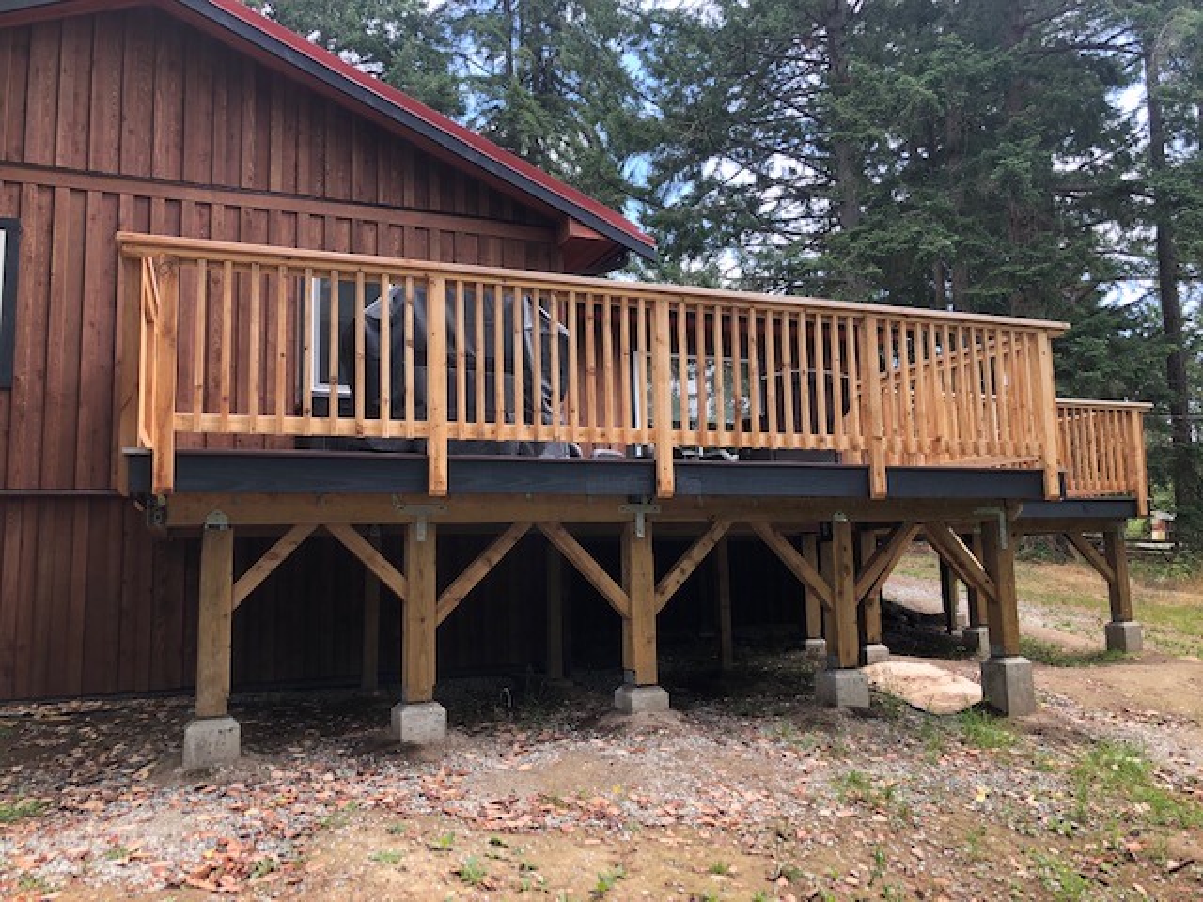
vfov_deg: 49.7
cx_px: 602
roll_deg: +1.5
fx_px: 973
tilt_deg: +8.2
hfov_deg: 63.4
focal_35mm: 28
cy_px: 451
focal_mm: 3.99
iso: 20
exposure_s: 1/182
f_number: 1.8
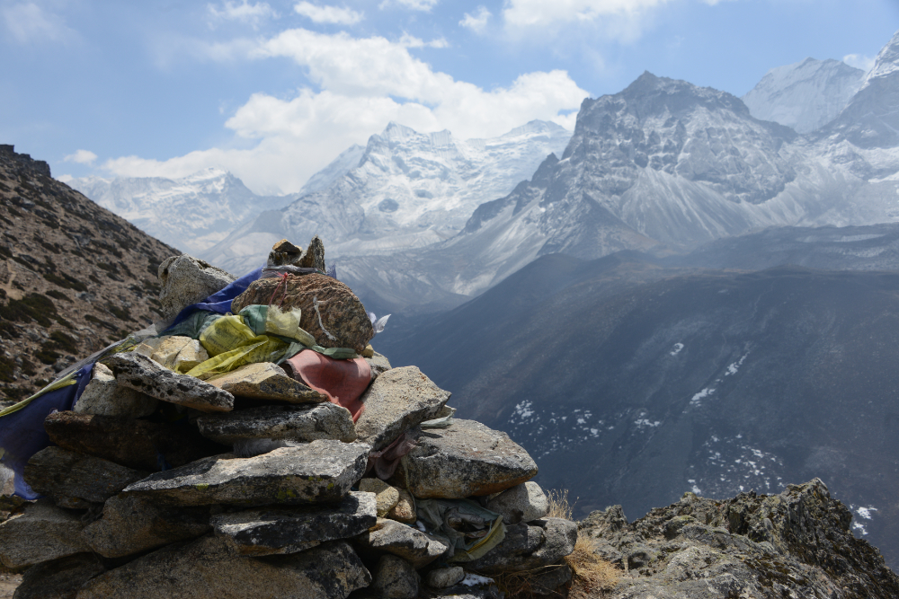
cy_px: 300
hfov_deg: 50.7
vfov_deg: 35.1
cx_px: 450
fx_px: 949
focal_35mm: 38
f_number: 9
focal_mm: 38
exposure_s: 1/1000
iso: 320
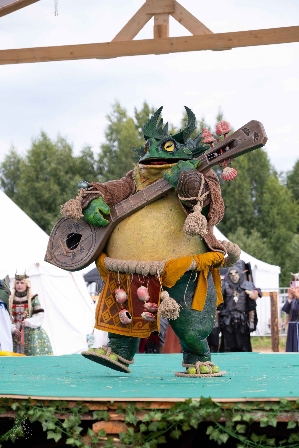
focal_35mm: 83
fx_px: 1034
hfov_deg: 16.5
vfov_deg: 24.5
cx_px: 150
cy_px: 224
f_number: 2.8
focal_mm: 55
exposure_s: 1/1000
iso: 160
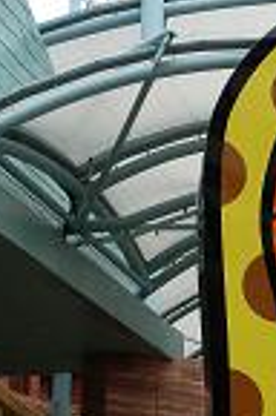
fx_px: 1329
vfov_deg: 17.4
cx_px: 411
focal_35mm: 115
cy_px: 410
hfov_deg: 11.4
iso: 80
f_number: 4.5
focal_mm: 6.5
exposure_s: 1/400
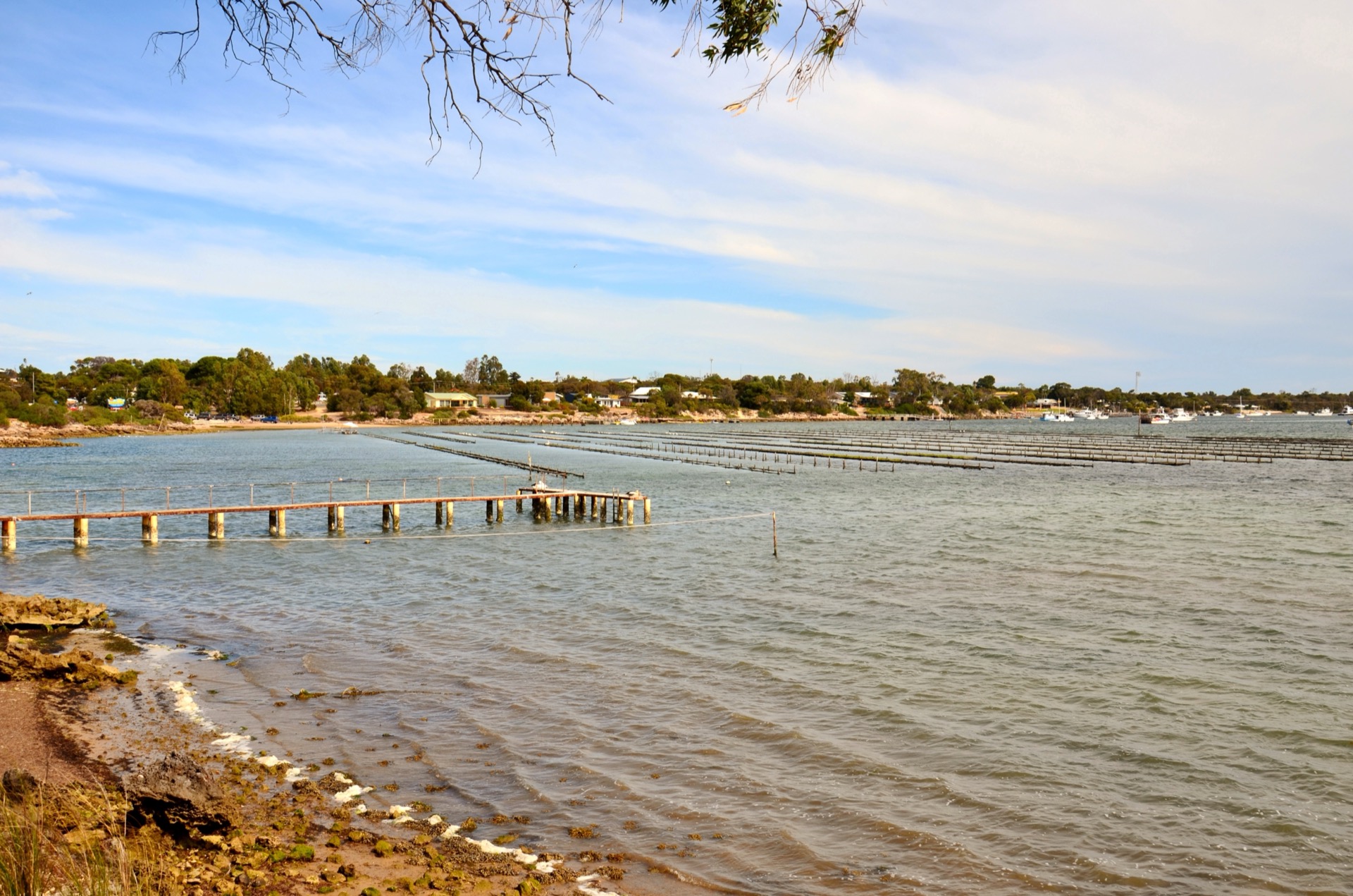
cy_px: 448
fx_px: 1350
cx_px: 676
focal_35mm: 36
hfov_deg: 53.2
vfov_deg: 36.7
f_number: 11
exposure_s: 1/160
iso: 100
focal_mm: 24
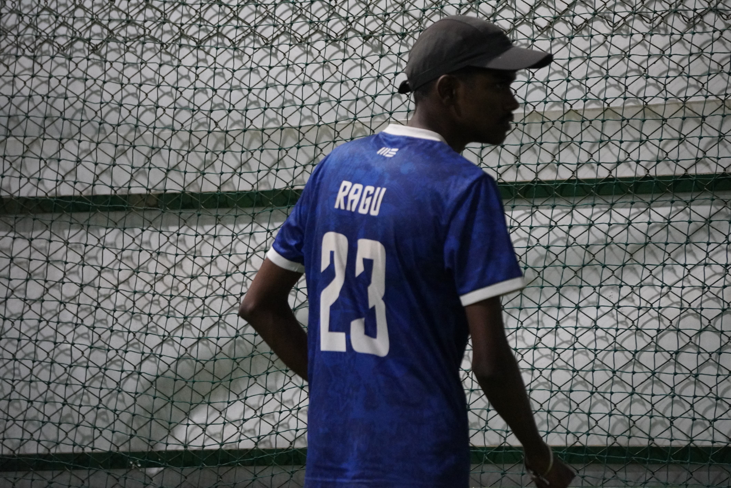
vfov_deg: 5.5
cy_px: 244
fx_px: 5089
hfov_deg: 8.2
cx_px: 366
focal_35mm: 250
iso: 6400
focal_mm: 167
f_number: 5.6
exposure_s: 1/200
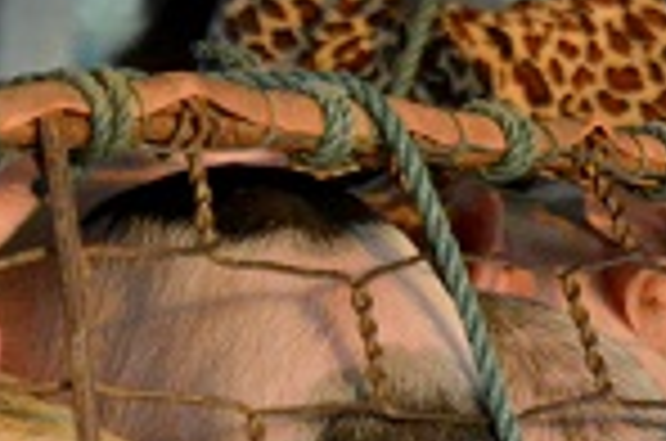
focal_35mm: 263
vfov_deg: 5.2
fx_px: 4855
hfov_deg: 7.8
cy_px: 61
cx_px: 513
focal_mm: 52
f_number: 4.5
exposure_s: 1/400
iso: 3200
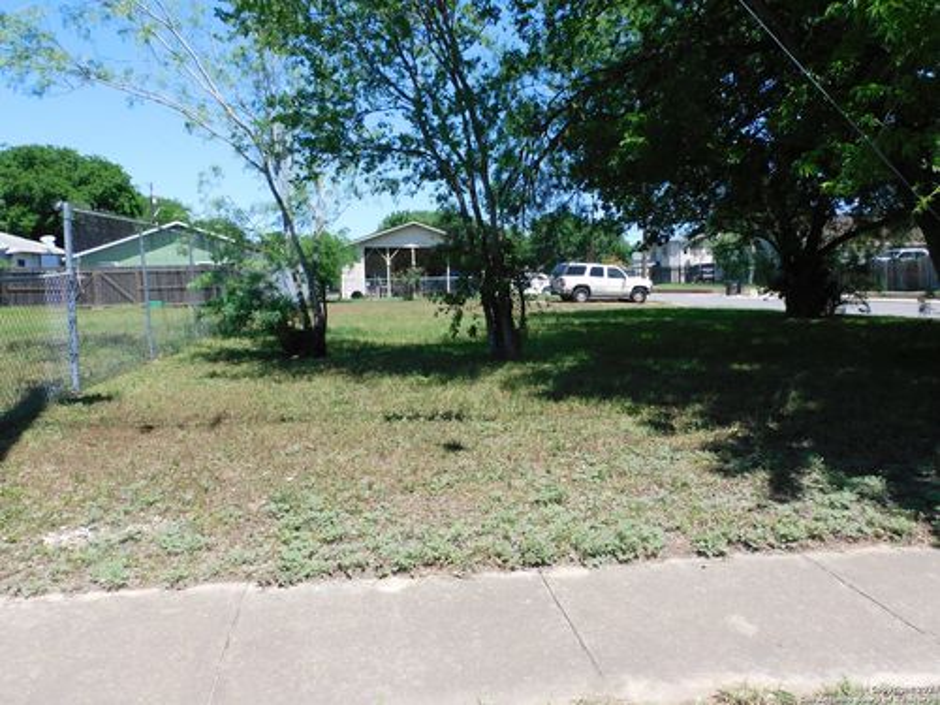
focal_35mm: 28
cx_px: 470
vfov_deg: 49.7
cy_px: 352
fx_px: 760
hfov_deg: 63.4
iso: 125
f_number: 3.5
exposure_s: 1/800
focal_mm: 5
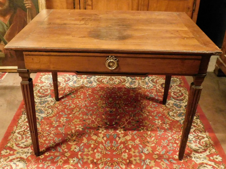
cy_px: 84
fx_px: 150
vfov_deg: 58.8
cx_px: 113
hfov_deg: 73.9
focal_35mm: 23
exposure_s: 1/2
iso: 800
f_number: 3
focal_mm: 4
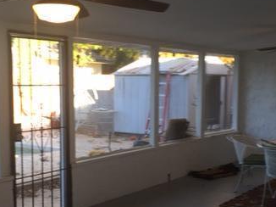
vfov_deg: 25.6
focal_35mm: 57
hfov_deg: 33.8
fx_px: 454
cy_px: 123
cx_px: 119
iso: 32
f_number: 2.2
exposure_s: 1/60
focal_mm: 4.15
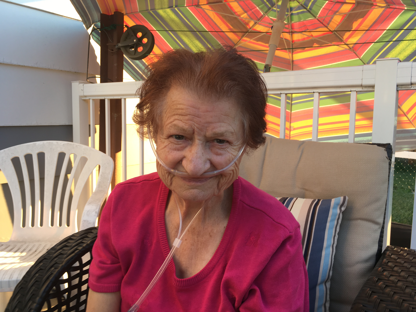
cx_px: 208
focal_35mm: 29
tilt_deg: -5.4
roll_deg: -1.4
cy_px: 156
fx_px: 349
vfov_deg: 48.2
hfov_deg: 61.7
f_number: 2.2
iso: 25
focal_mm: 4.15
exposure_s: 1/60
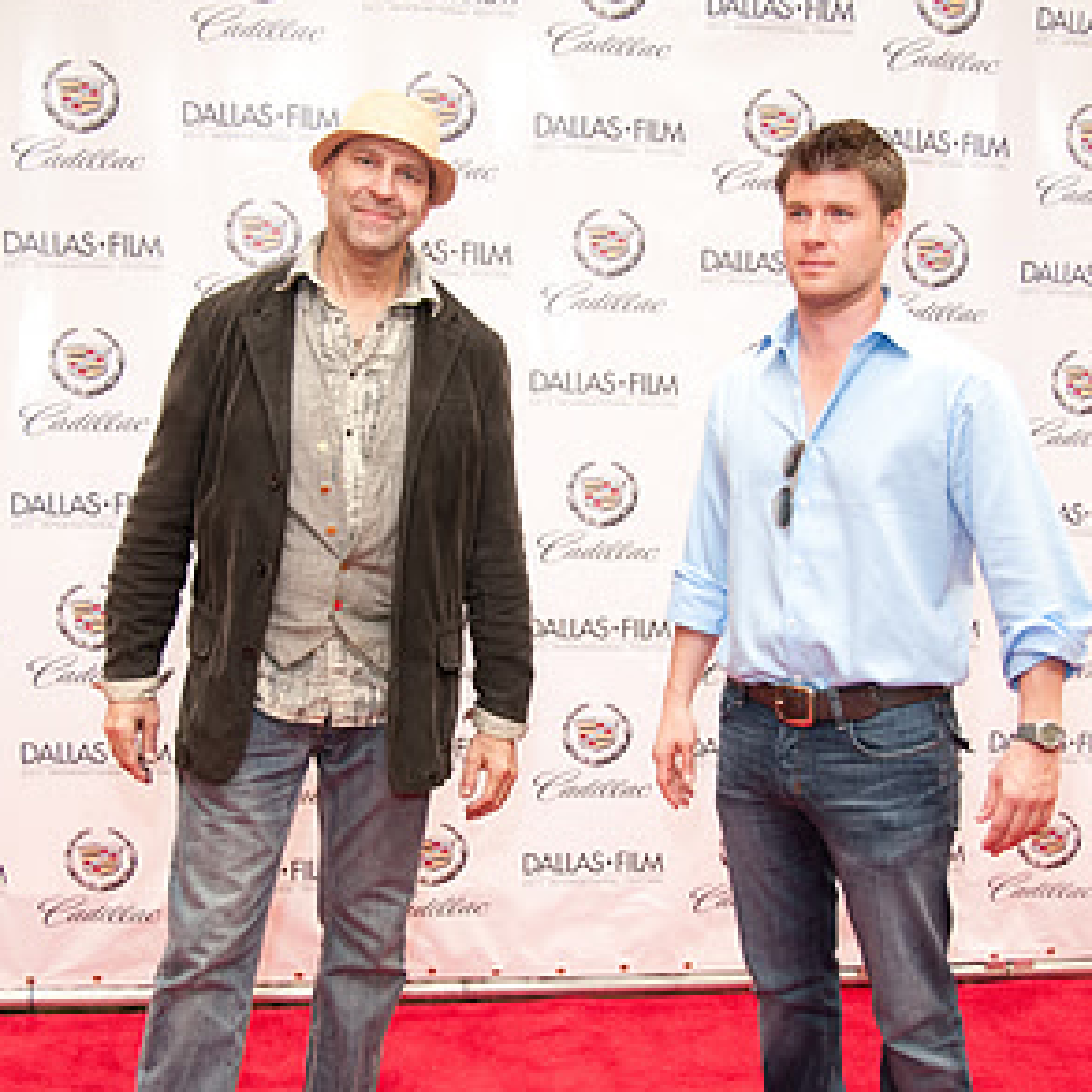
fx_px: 1535
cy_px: 682
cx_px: 546
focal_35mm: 43
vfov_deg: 38.9
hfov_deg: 39.2
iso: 400
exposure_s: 1/60
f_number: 4
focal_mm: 22
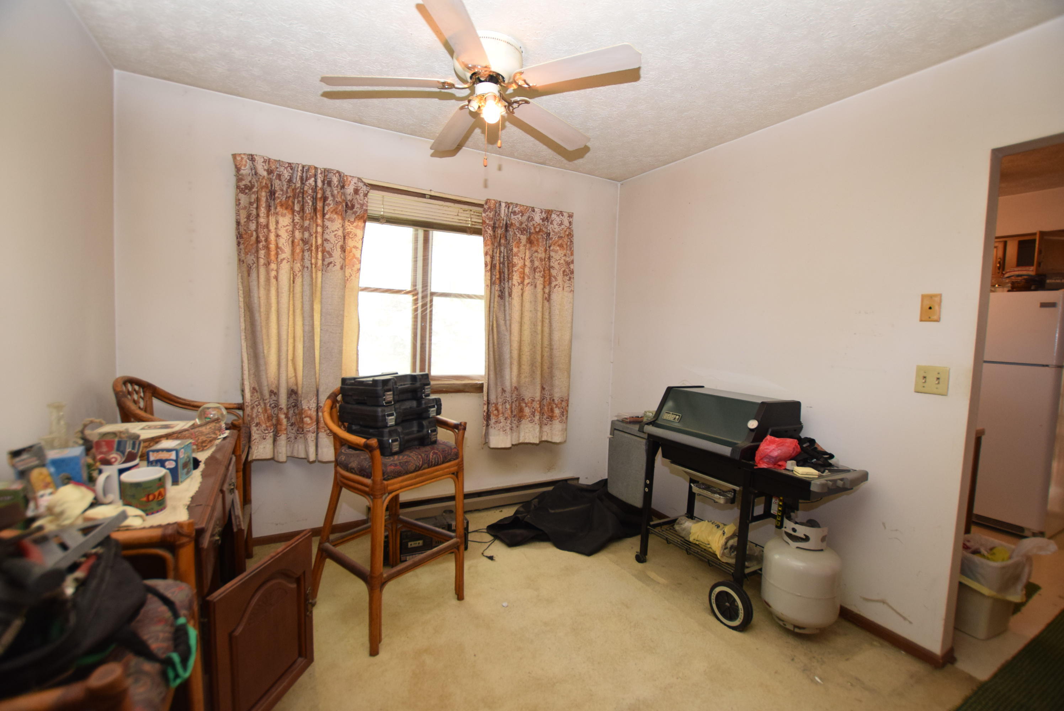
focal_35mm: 15
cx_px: 532
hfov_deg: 100.3
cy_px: 356
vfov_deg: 77.4
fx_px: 444
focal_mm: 10
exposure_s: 1/60
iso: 800
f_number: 3.5
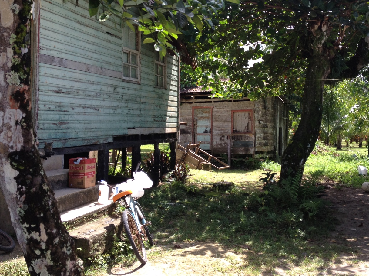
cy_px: 109
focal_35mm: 46
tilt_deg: -1.9
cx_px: 213
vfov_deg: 31.4
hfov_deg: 41.1
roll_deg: -0.4
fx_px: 490
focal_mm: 4.28
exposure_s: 1/418
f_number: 2.4
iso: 50
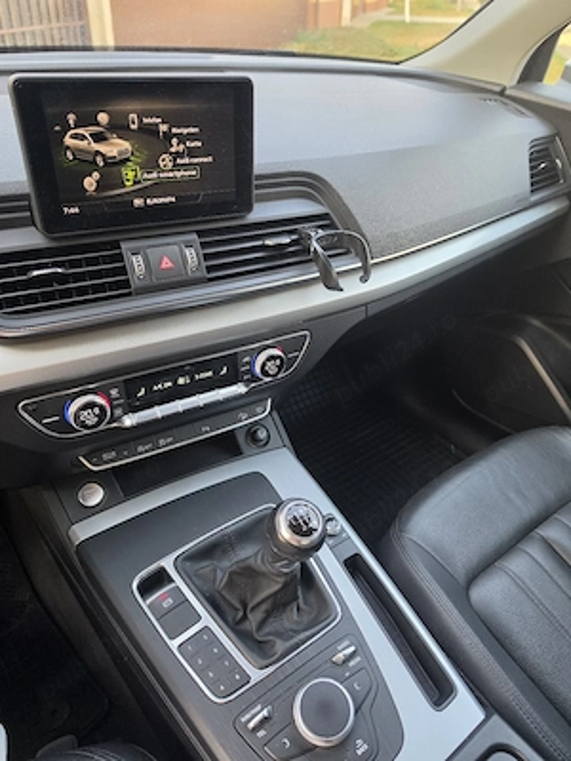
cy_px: 380
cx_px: 286
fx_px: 506
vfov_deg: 73.9
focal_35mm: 23
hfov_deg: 58.9
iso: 100
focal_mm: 6.5
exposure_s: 1/182
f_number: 1.4
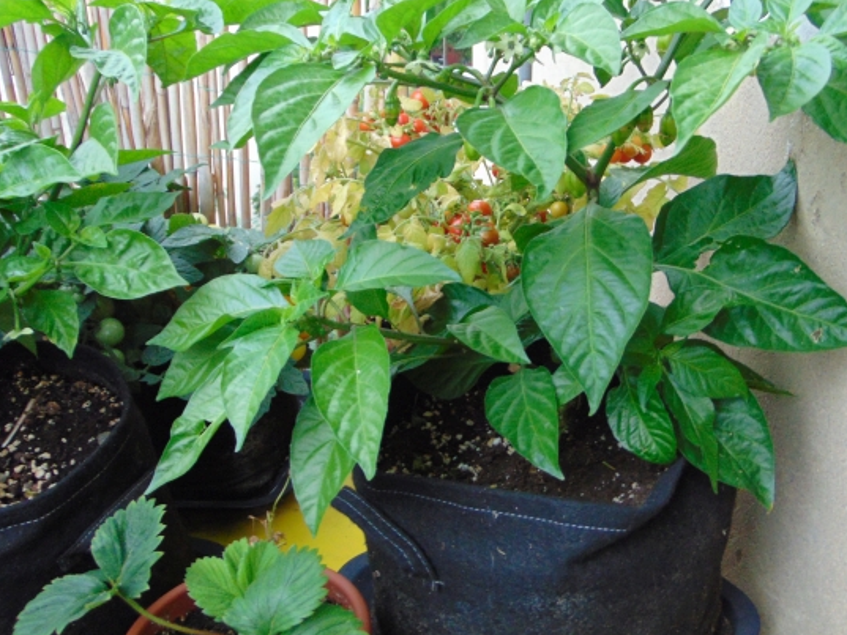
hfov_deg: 51.1
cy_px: 347
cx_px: 499
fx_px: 881
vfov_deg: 39.6
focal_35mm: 36
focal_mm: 4.5
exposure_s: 1/30
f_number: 3
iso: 200
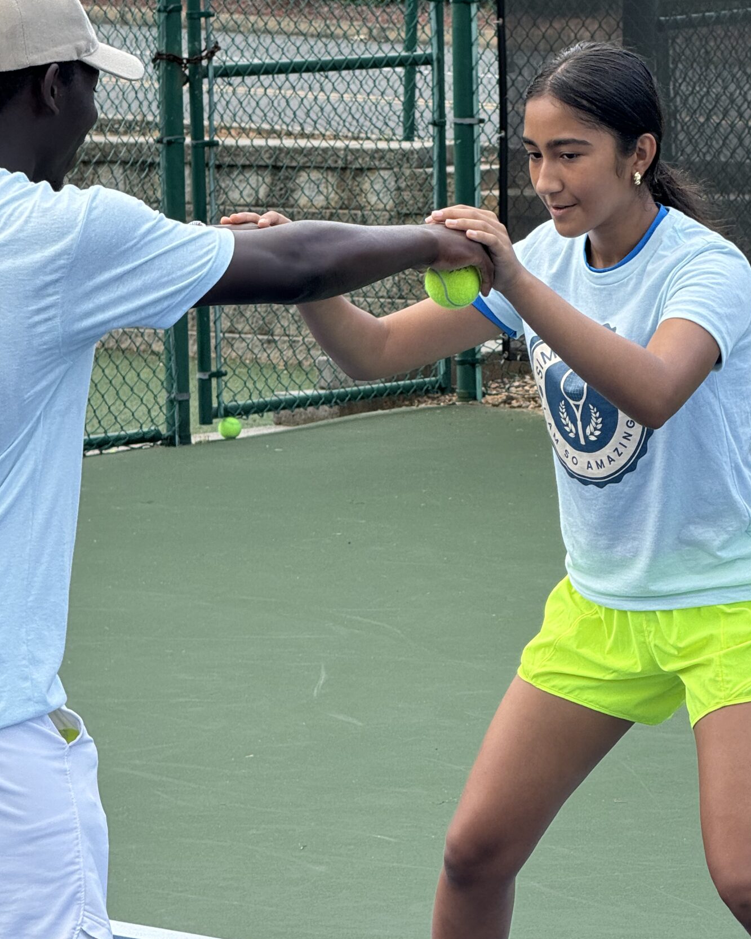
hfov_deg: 8.6
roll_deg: +1.4
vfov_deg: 10.7
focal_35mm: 180
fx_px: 5001
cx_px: 433
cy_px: 558
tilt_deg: -6.9
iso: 50
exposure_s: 1/303
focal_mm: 15.66
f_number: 2.8
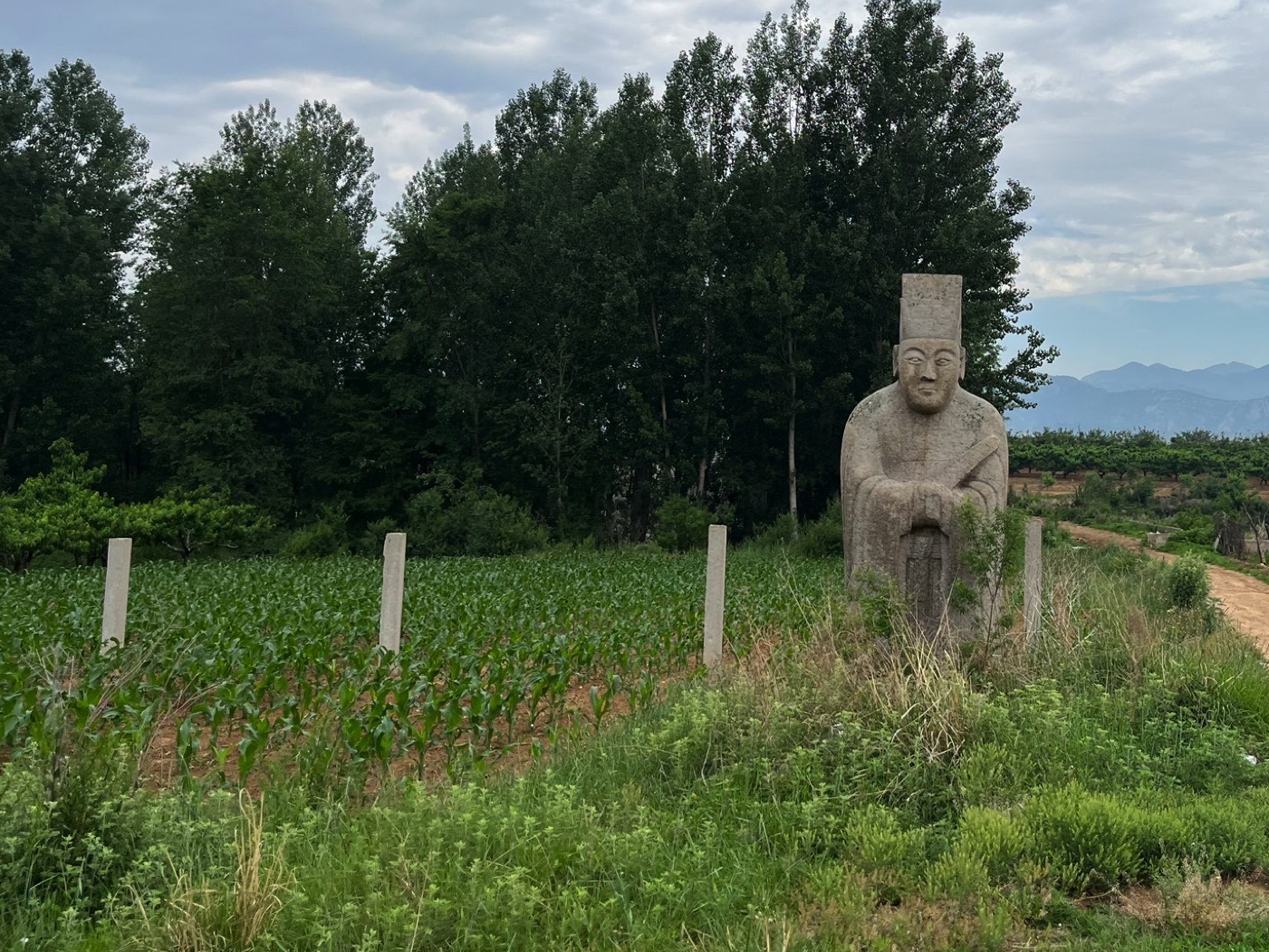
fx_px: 1393
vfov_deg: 37.4
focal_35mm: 38
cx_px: 882
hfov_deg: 47.9
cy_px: 331
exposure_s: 1/3311
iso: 50
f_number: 1.6
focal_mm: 5.1
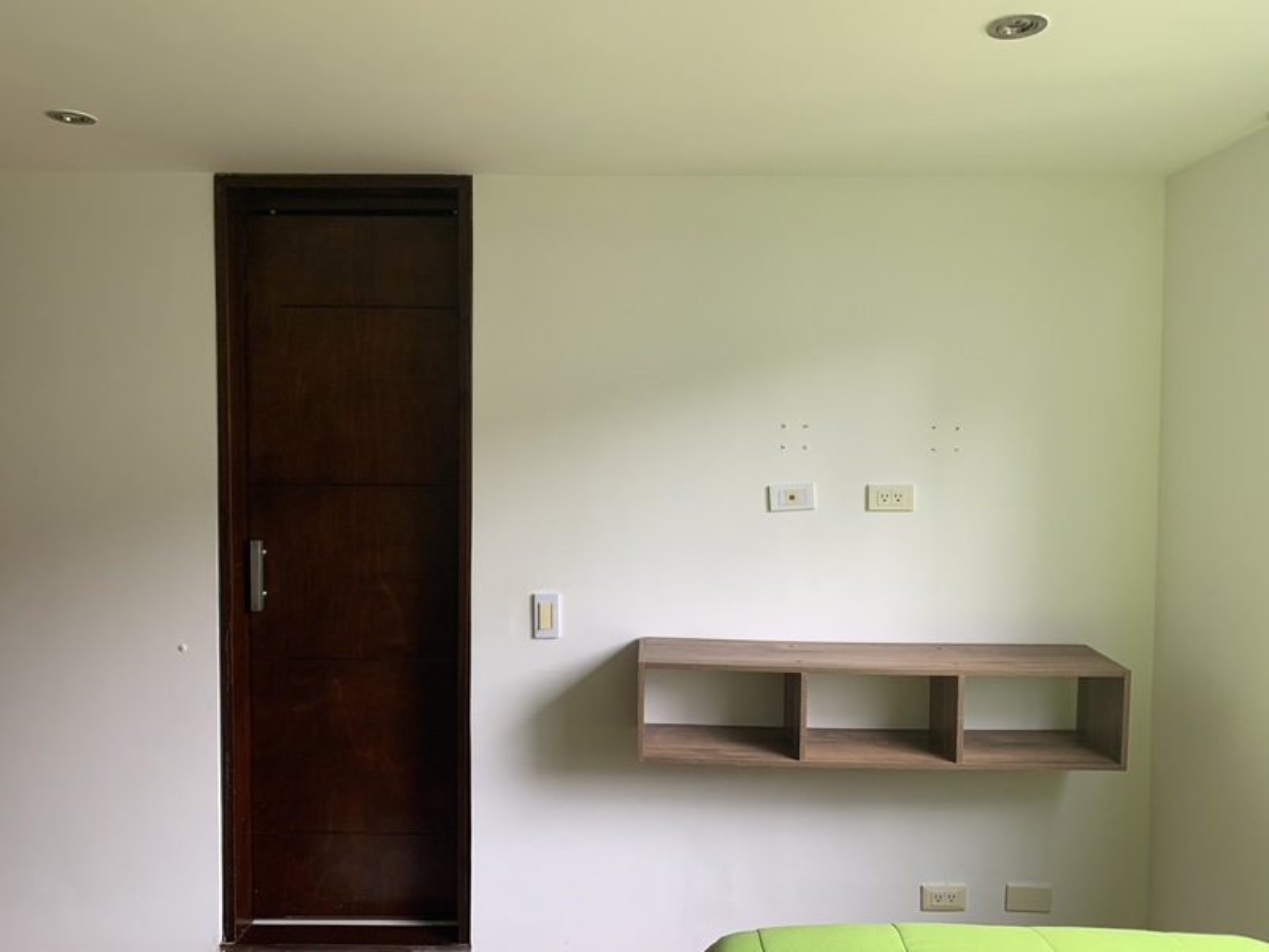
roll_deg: -0.8
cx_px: 634
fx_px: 953
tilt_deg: -1.8
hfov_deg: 67.3
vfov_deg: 53.1
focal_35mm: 26
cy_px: 476
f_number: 1.8
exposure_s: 1/113
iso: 100
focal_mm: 4.25
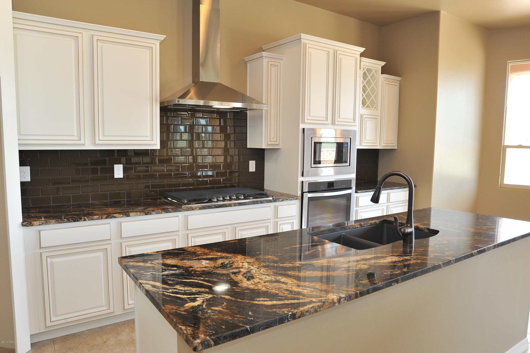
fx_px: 383
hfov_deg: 69.4
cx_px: 265
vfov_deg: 49.5
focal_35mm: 26
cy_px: 176
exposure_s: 1/30
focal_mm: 26
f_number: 10
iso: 1000
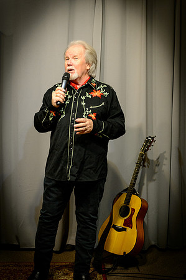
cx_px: 93
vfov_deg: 33.4
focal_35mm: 60
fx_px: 466
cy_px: 140
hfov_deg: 22.6
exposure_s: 1/250
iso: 8000
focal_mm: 60
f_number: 2.8
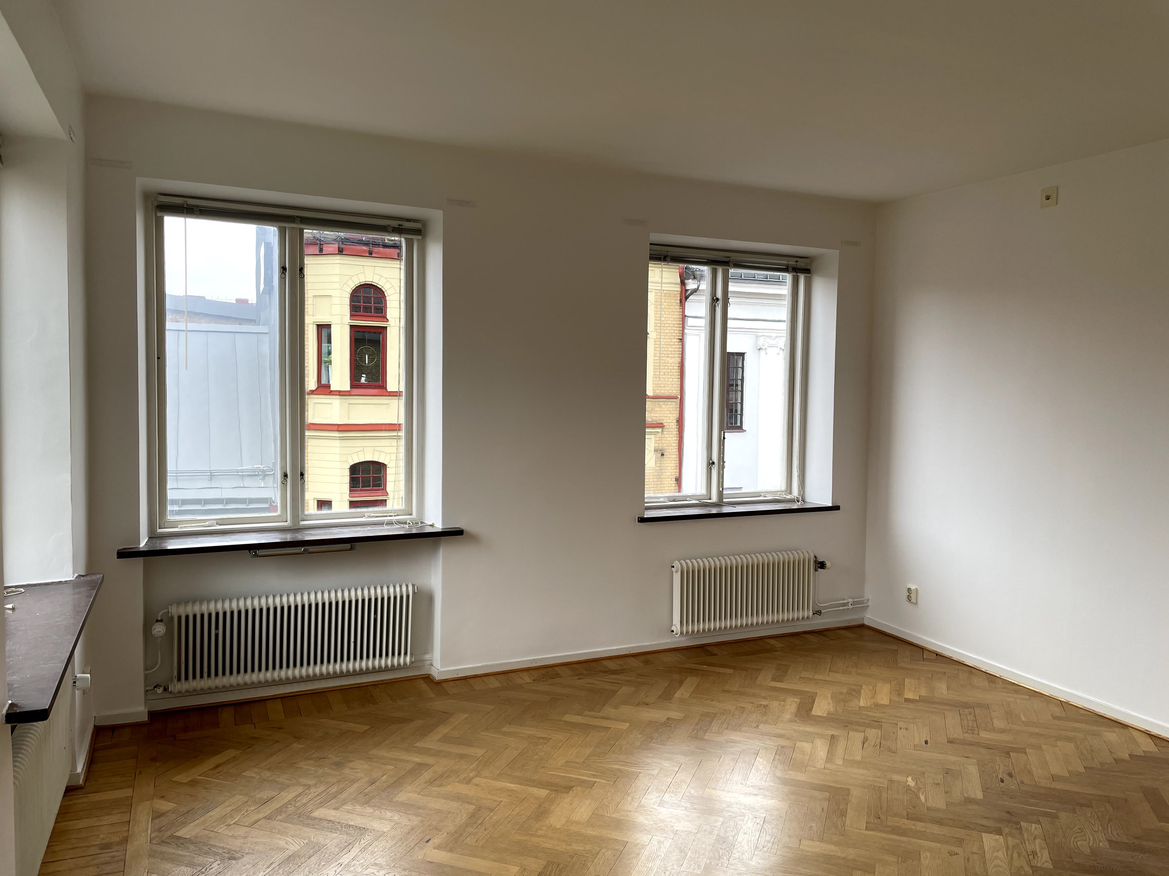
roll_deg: -0.6
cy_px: 438
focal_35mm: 26
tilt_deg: -3.0
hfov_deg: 67.3
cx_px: 584
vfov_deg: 53.1
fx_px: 878
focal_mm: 4.2
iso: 32
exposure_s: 1/140
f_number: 1.6
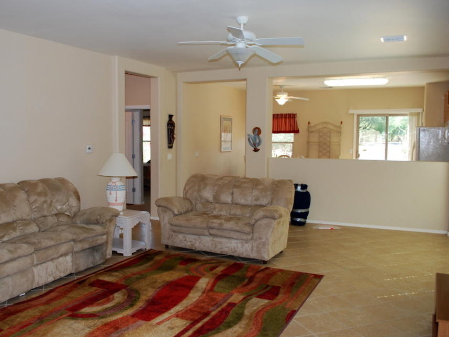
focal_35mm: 31
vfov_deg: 45.5
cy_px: 175
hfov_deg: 58.0
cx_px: 185
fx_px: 402
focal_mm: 18
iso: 200
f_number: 3.5
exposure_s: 1/60
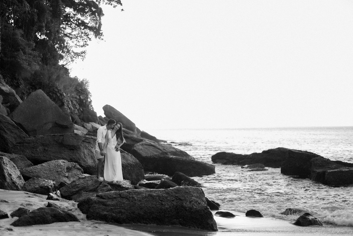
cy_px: 118
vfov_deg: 25.1
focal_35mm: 54
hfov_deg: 36.9
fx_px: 529
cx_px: 176
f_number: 2
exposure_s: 1/400
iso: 100
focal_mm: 50
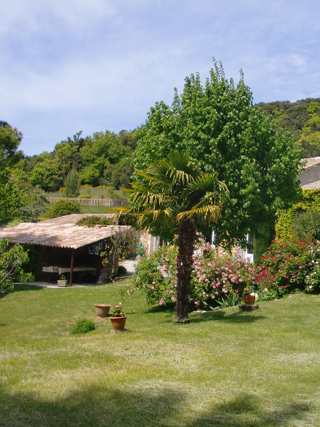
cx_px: 236
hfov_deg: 29.3
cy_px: 217
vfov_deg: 38.9
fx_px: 604
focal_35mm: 49
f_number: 7.9
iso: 64
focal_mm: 6.3
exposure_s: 1/160
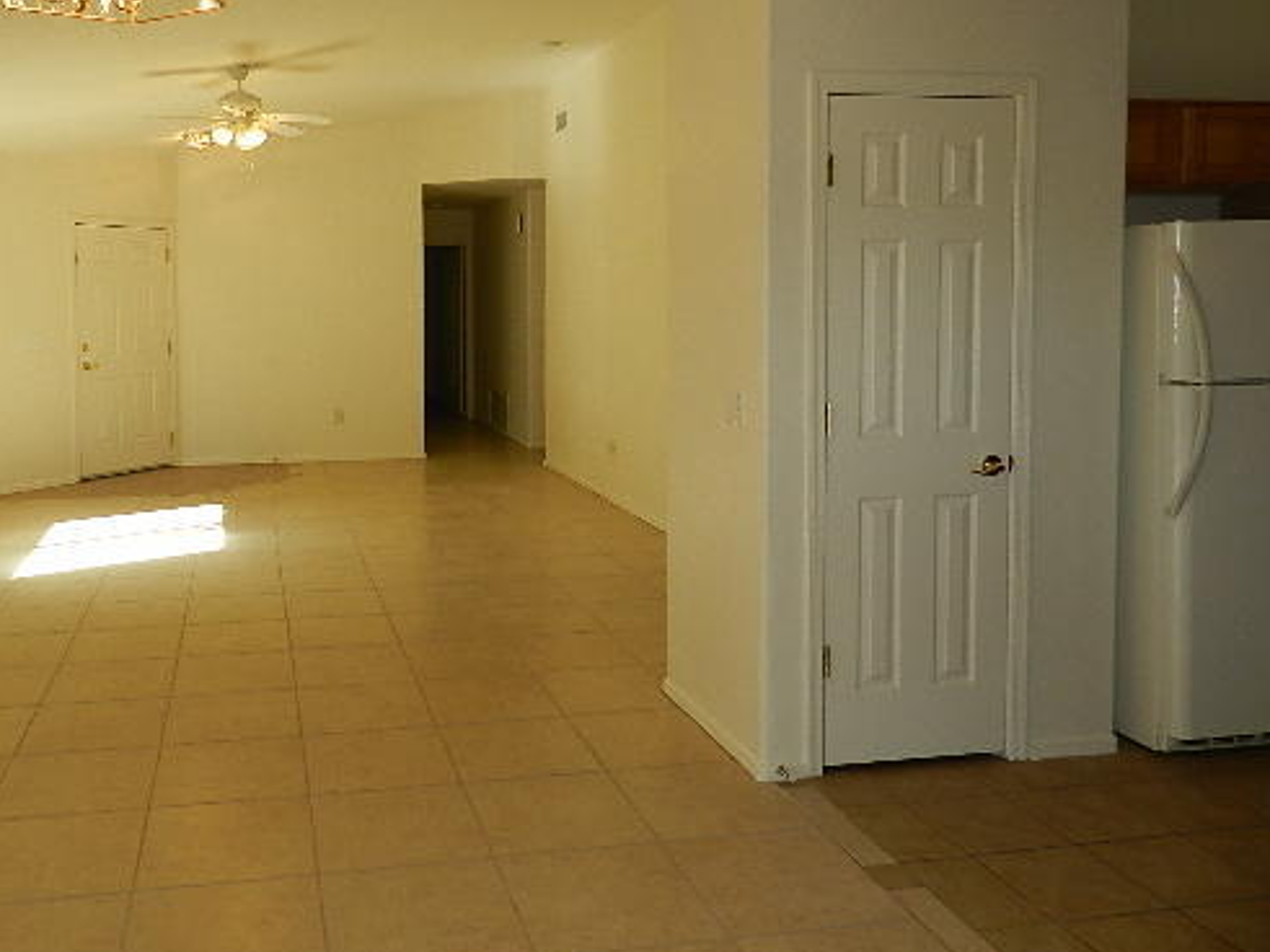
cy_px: 349
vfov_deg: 46.3
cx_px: 447
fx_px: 1100
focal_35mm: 30
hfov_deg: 58.9
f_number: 3.4
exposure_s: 1/125
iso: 160
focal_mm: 4
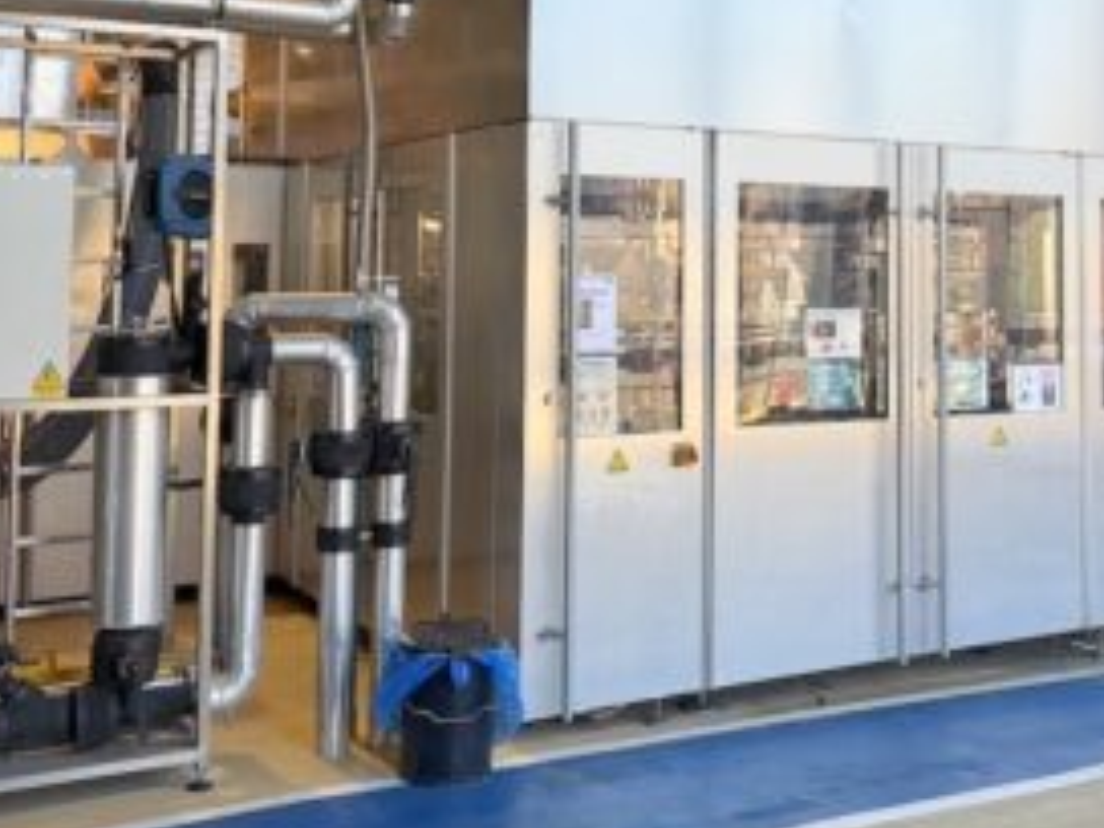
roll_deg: -0.2
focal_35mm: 47
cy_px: 179
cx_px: 720
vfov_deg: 30.2
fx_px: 1499
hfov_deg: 40.0
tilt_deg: +3.5
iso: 80
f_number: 1.78
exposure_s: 1/121
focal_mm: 6.76
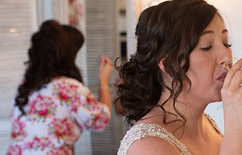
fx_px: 571
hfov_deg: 23.2
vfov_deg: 15.4
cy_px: 91
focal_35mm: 86
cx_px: 228
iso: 250
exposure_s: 1/100
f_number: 2.5
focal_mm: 35
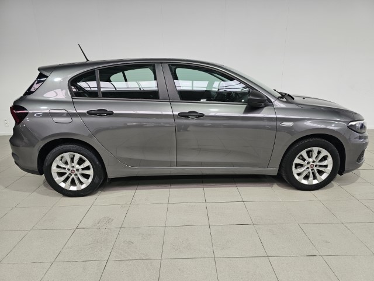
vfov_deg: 58.9
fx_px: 248
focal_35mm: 23
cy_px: 140
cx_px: 187
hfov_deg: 73.9
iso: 64
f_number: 1.7
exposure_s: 1/100
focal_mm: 6.3
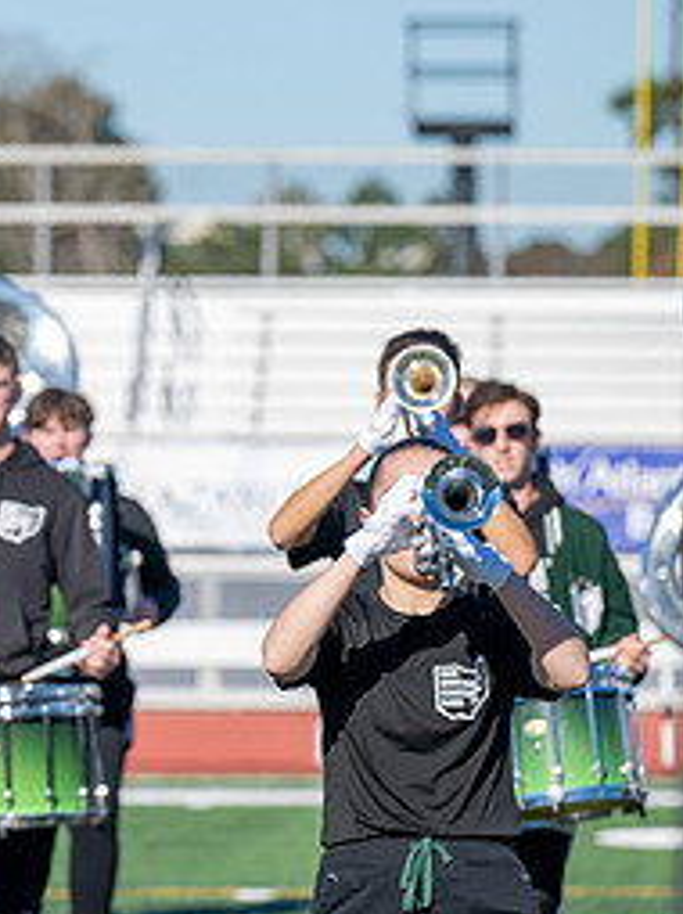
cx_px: -342
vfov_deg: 4.7
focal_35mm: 418
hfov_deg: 3.5
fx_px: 11015
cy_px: 574
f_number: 5
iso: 320
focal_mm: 190
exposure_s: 1/2000
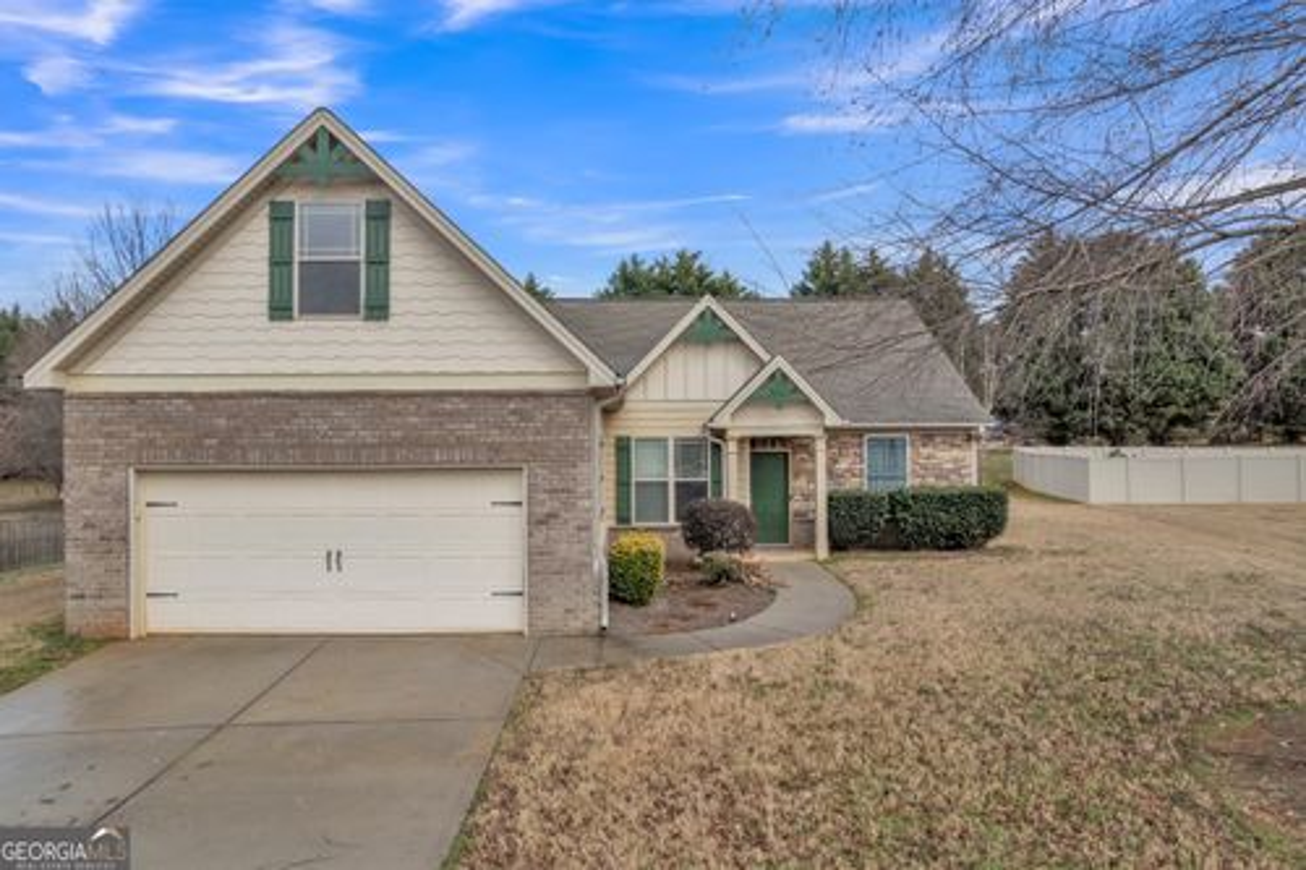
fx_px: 798
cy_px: 435
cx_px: 653
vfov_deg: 57.2
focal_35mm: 22
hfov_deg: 78.6
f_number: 2.8
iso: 150
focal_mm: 8.38
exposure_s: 1/125
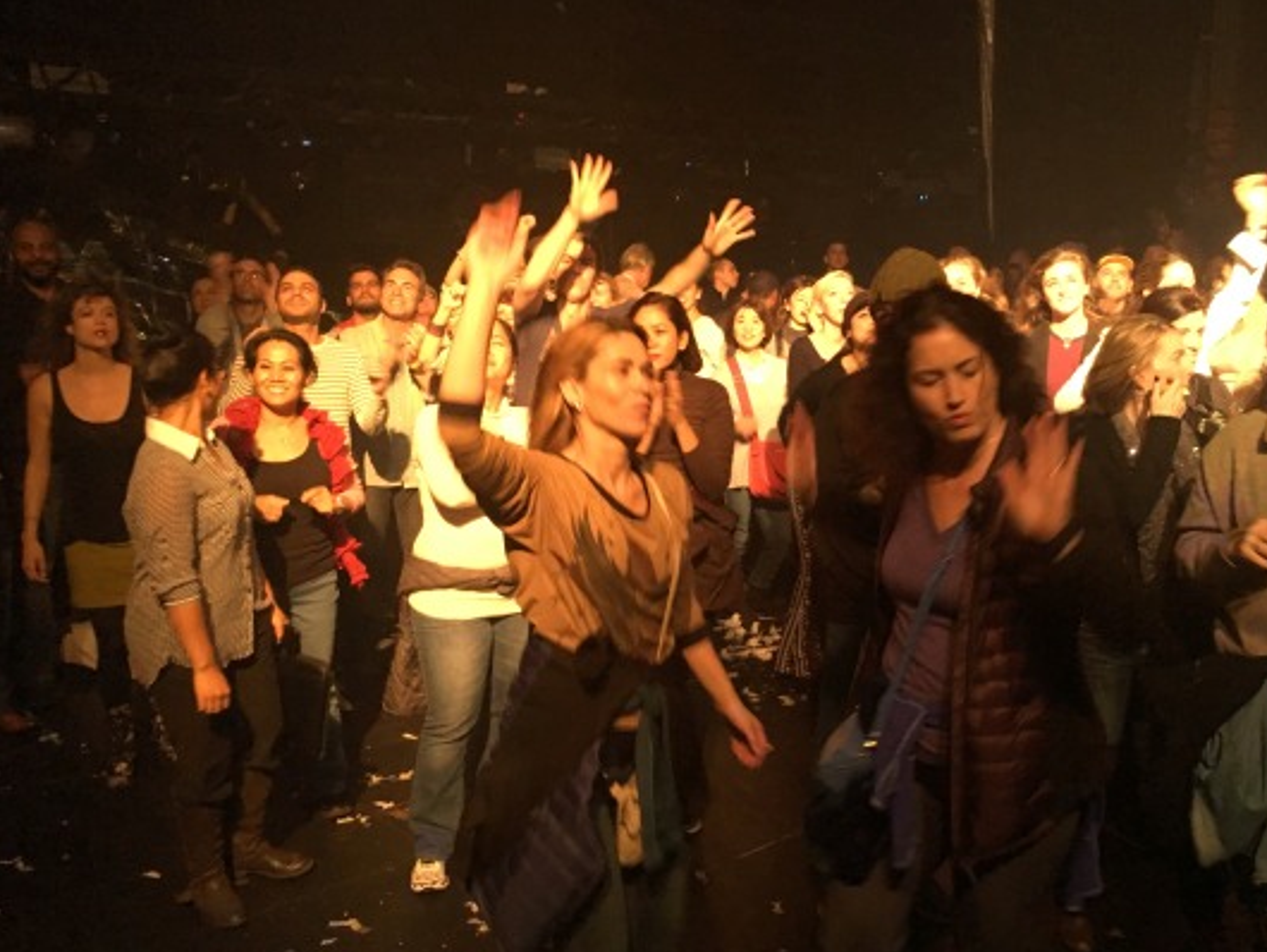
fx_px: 1282
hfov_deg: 52.4
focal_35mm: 35
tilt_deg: -9.9
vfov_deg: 40.7
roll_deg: +1.5
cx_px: 724
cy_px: 493
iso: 200
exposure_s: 1/15
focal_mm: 4.15
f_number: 2.2
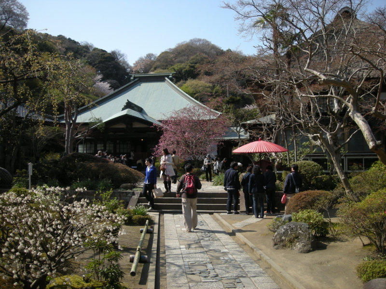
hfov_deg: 52.6
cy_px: 144
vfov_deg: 40.7
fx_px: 390
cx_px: 193
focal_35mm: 35
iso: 64
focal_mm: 5.7
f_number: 5.7
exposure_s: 1/206
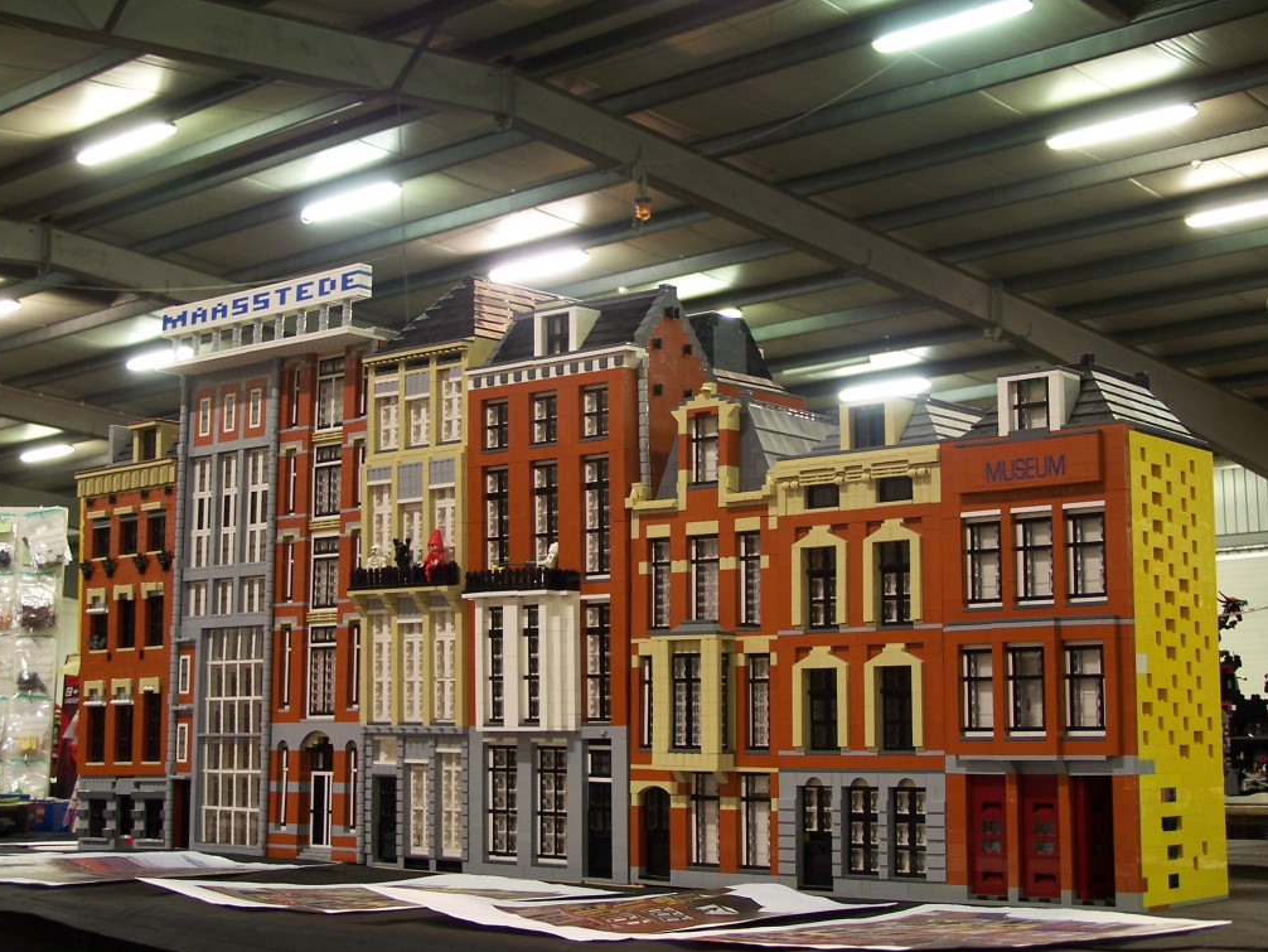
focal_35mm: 57
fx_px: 2088
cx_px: 629
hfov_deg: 33.8
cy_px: 482
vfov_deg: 25.7
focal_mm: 9.3
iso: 80
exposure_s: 1/2
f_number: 3.1
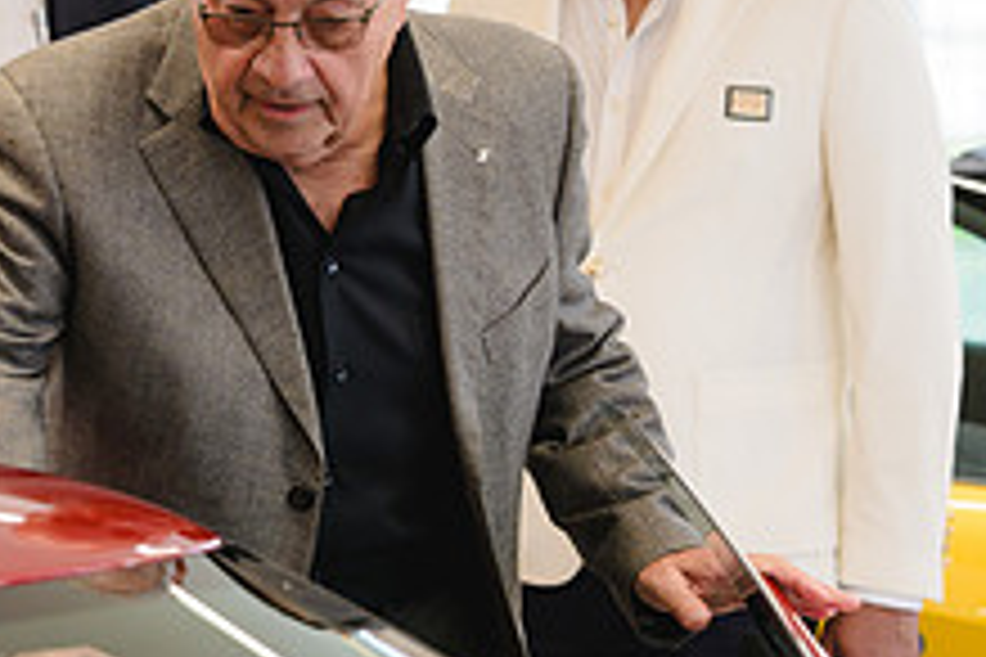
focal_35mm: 225
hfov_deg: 9.1
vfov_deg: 6.1
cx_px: 135
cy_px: 99
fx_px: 6162
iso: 250
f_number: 4
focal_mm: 85
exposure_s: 1/200
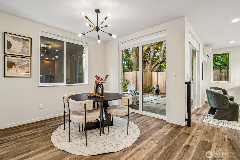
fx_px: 107
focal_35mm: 16
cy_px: 80
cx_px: 120
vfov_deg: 73.7
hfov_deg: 96.7
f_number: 8
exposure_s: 1/25
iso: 1600
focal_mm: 16
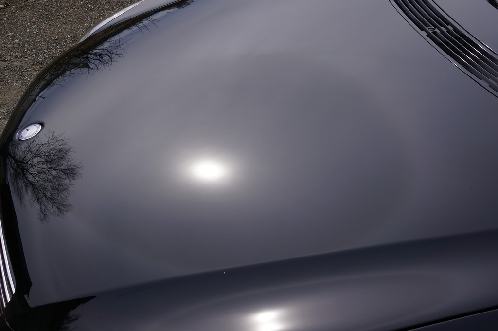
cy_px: 166
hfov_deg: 43.7
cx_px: 249
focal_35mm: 45
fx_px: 622
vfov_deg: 29.8
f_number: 11
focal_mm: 30
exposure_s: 1/100
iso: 100
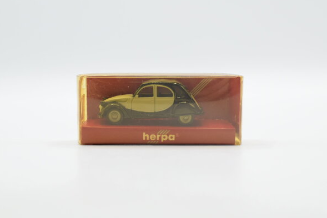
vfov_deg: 25.3
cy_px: 107
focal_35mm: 54
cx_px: 161
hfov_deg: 37.2
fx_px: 486
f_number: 8
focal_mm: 35
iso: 400
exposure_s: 1/160
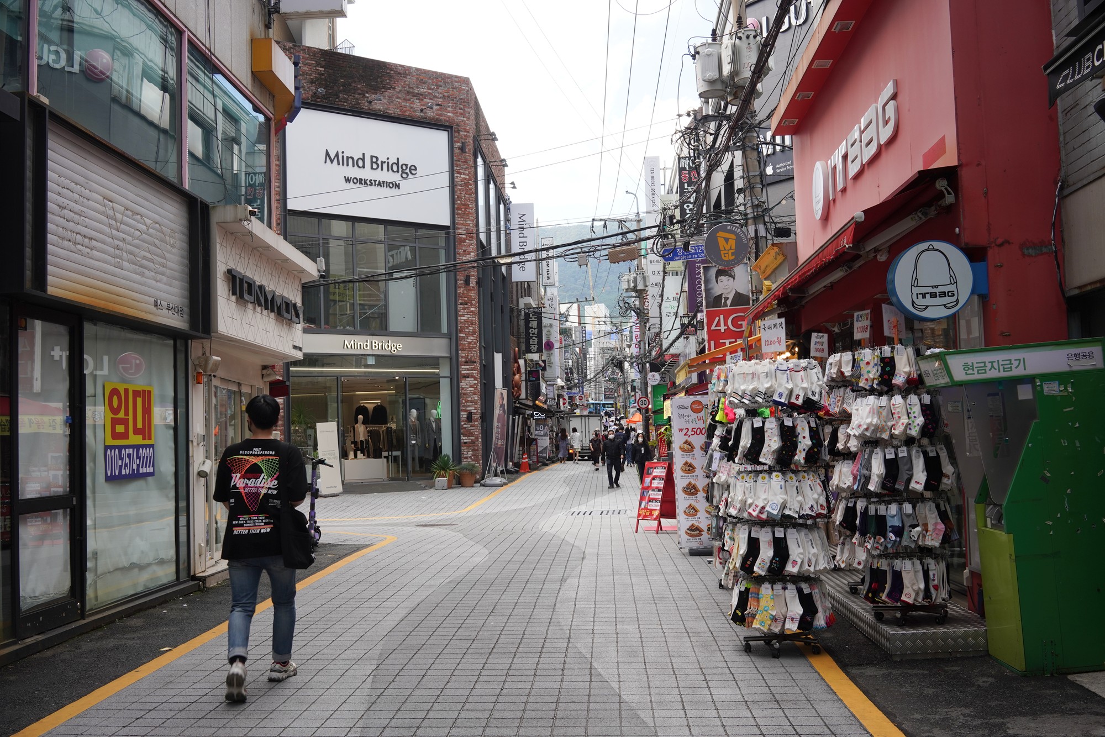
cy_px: 368
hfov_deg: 54.4
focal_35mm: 35
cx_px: 552
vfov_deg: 37.9
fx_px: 1074
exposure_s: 1/100
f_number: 13
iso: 400
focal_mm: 35
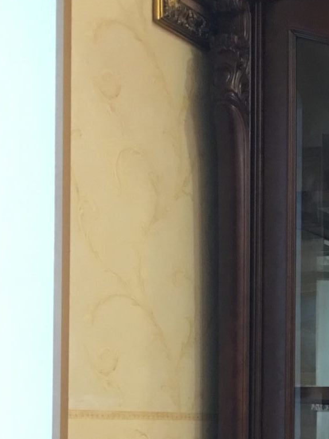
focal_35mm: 77
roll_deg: +0.0
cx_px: 429
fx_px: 976
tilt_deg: +1.4
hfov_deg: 17.9
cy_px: 419
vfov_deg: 24.4
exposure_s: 1/17
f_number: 2.2
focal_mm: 4.15
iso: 100
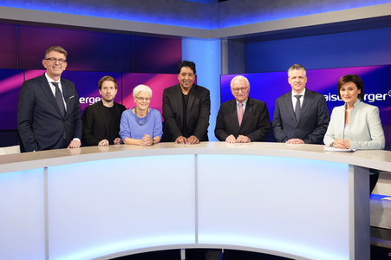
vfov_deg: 46.3
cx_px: 196
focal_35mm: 28
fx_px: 304
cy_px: 130
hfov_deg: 65.5
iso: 2000
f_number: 5.6
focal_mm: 28
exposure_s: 1/50
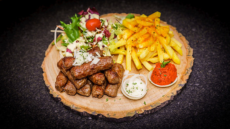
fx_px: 400
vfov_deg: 18.3
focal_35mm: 66
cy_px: 73
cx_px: 115
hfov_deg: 32.1
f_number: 4
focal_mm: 60
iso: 100
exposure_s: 1/250
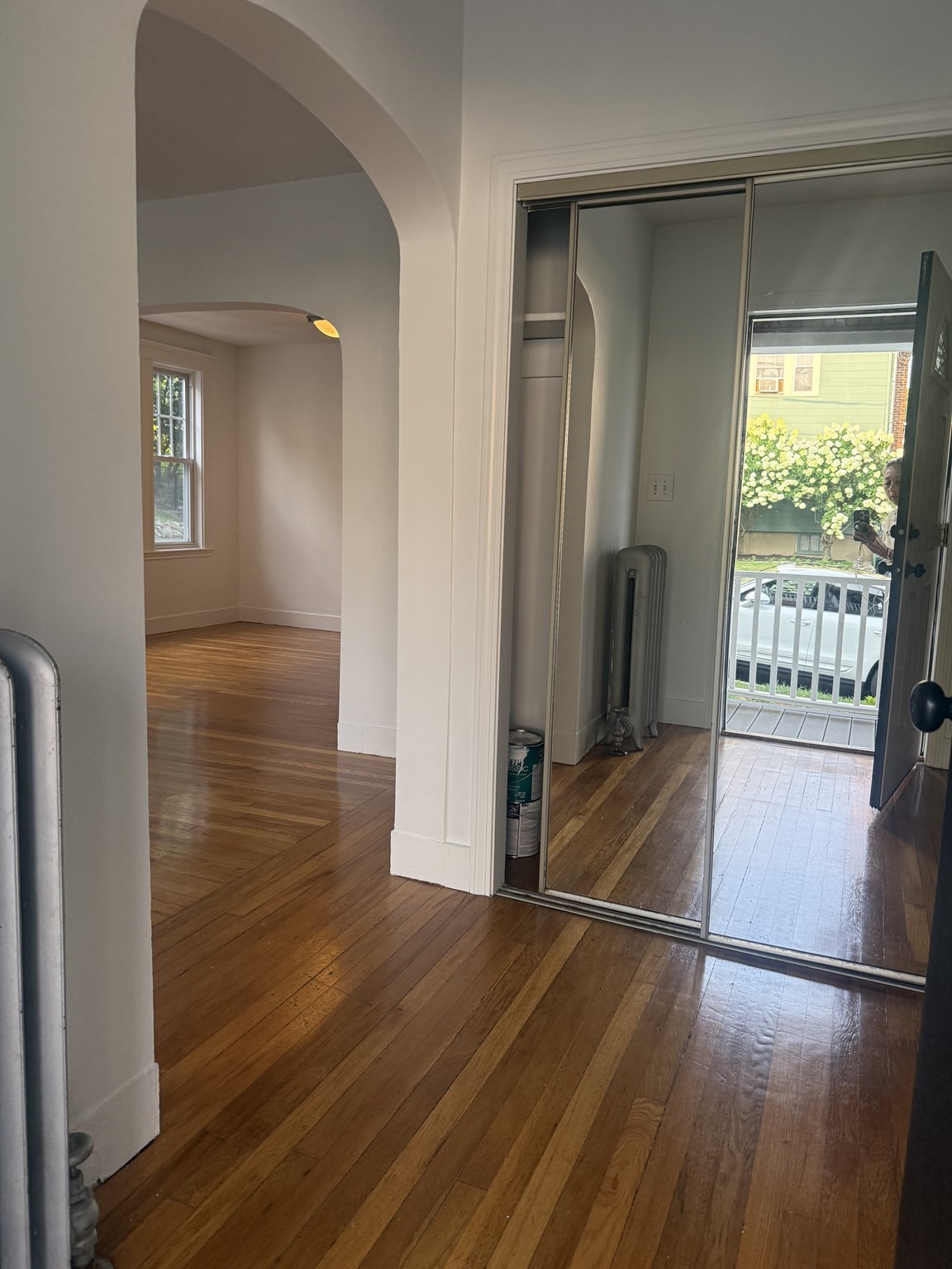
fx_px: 880
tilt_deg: -6.4
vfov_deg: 71.6
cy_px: 634
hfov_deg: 56.8
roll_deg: -3.4
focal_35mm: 24
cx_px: 476
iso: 200
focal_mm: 6.76
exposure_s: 1/230
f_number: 1.78
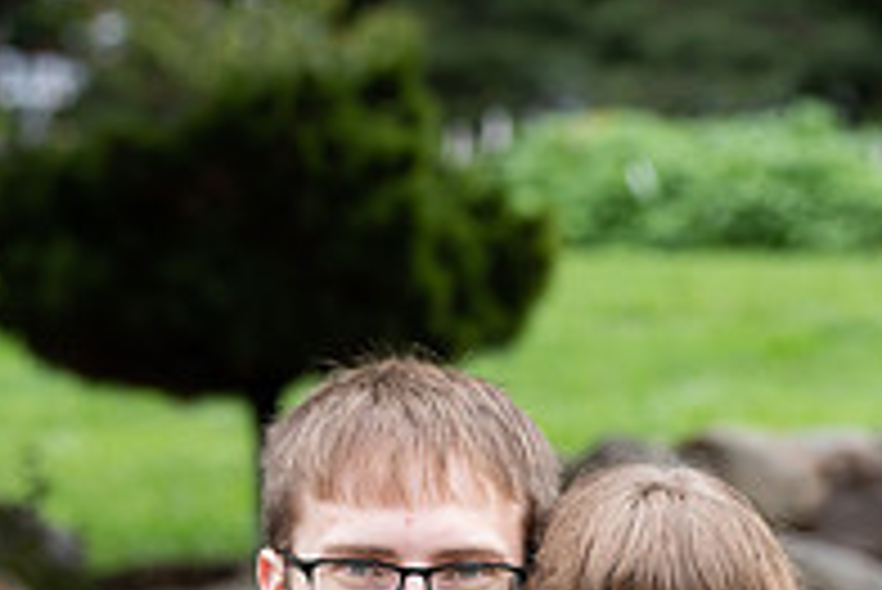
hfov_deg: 8.2
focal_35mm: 252
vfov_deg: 5.4
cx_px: 558
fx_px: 6178
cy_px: 844
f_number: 3.5
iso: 200
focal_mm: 85
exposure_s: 1/160
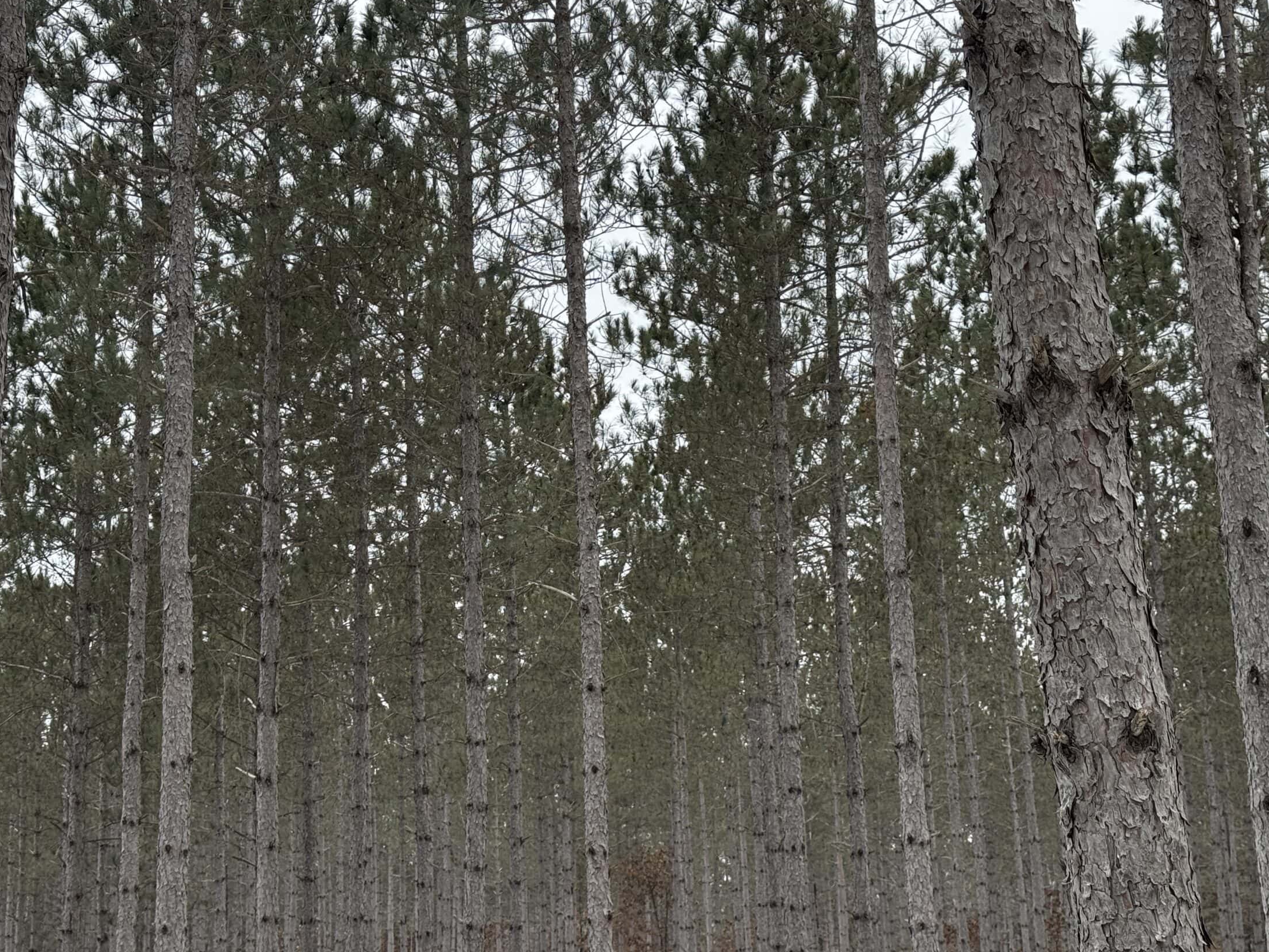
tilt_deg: +12.7
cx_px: 544
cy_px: 493
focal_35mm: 56
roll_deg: +2.1
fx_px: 2053
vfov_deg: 26.1
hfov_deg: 34.3
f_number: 1.78
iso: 64
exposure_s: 1/481
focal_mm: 6.76
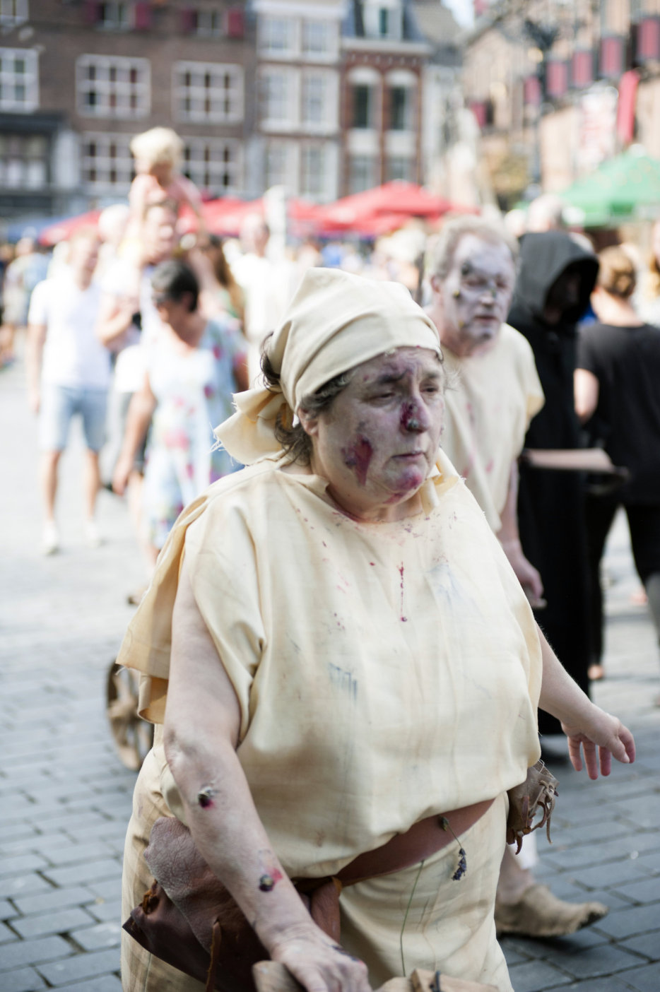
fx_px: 1928
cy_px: 496
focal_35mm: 70
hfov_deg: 19.4
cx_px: 330
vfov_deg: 28.9
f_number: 2.8
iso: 450
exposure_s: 1/1600
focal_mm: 70
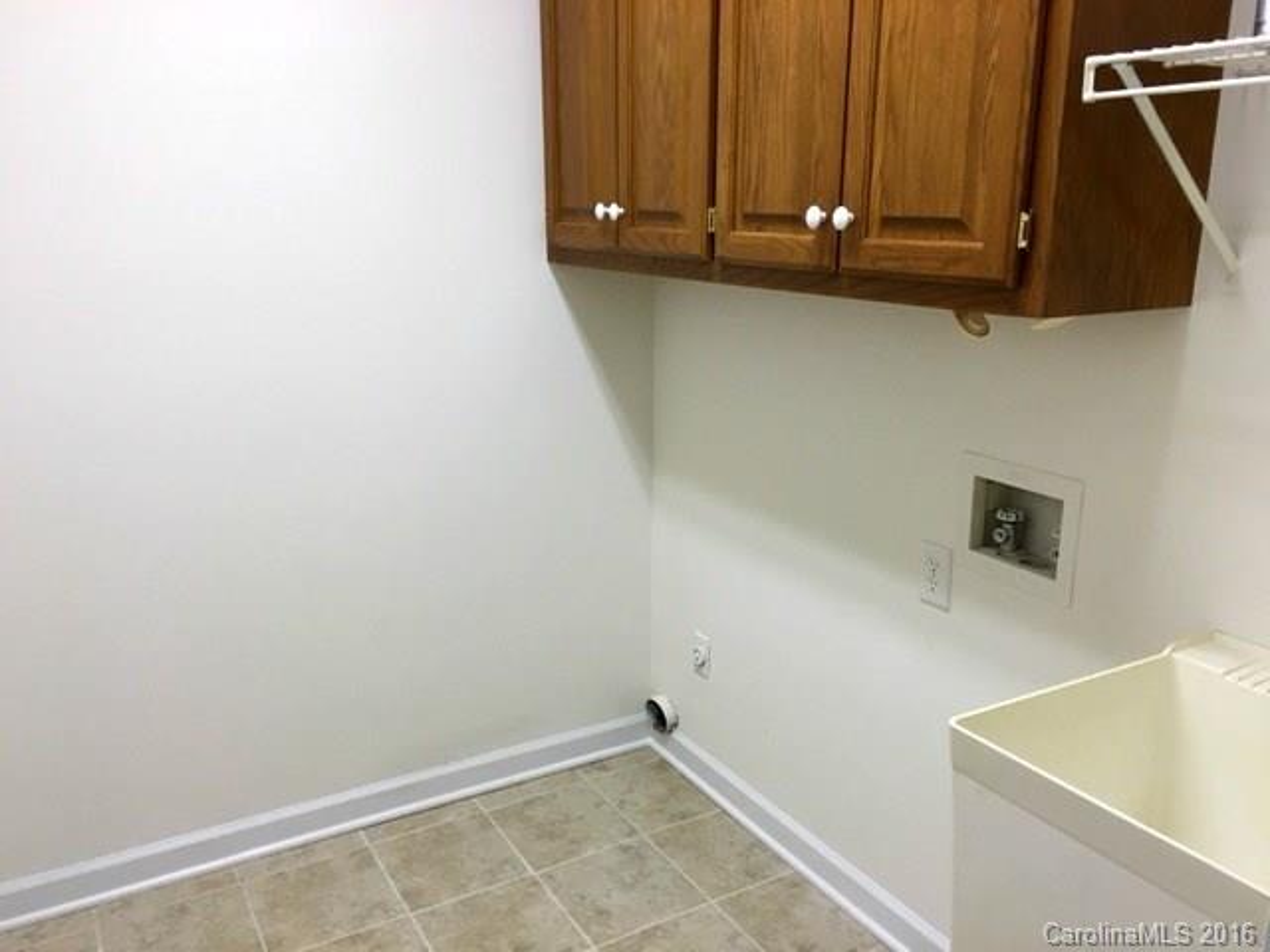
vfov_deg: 48.2
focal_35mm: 29
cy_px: 476
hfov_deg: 61.7
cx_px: 635
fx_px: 1064
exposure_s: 1/30
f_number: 2.2
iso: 40
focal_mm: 4.15
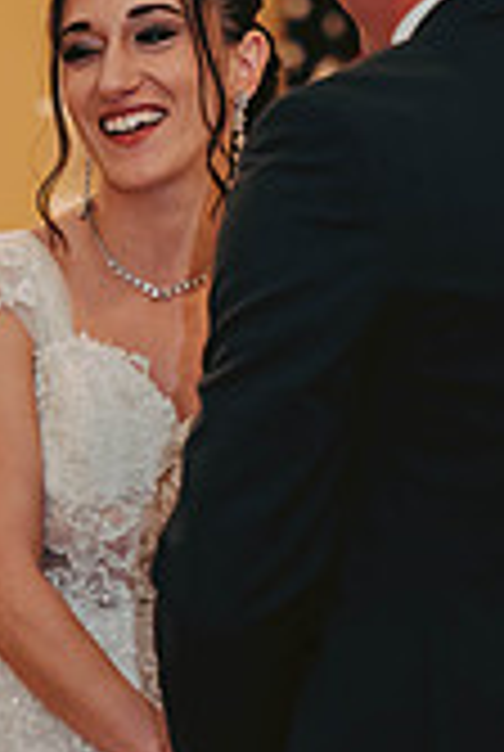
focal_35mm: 312
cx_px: 126
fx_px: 6525
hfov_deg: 4.4
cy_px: 270
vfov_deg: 6.6
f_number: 2.8
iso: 800
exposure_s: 1/80
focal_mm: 116
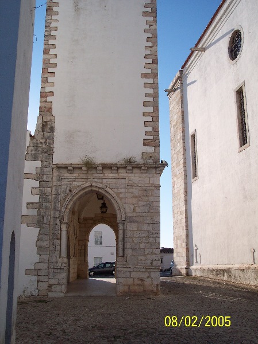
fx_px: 378
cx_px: 129
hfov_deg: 37.7
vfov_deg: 49.0
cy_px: 172
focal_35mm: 38
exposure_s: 1/1000
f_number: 4.8
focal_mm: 8
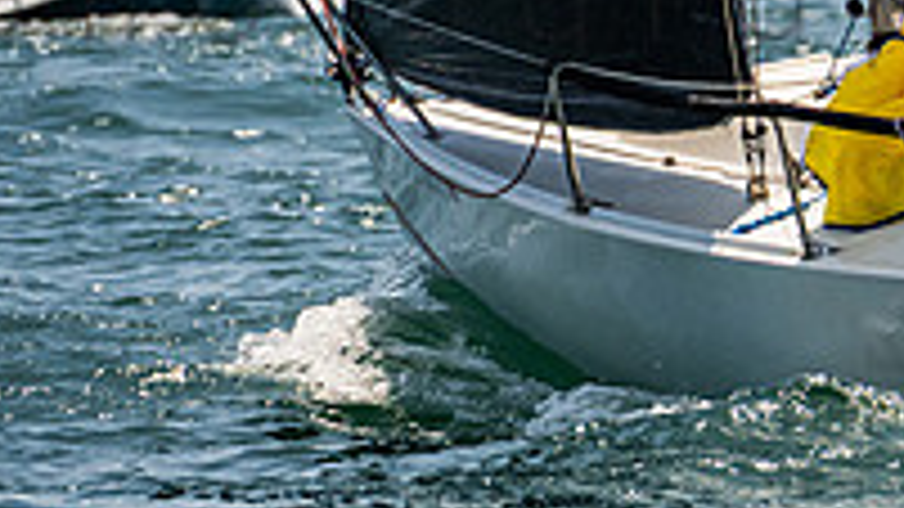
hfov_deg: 1.9
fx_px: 27850
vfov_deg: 1.0
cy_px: -284
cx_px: 1201
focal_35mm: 1162
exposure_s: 1/3200
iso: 500
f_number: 8
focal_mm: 320
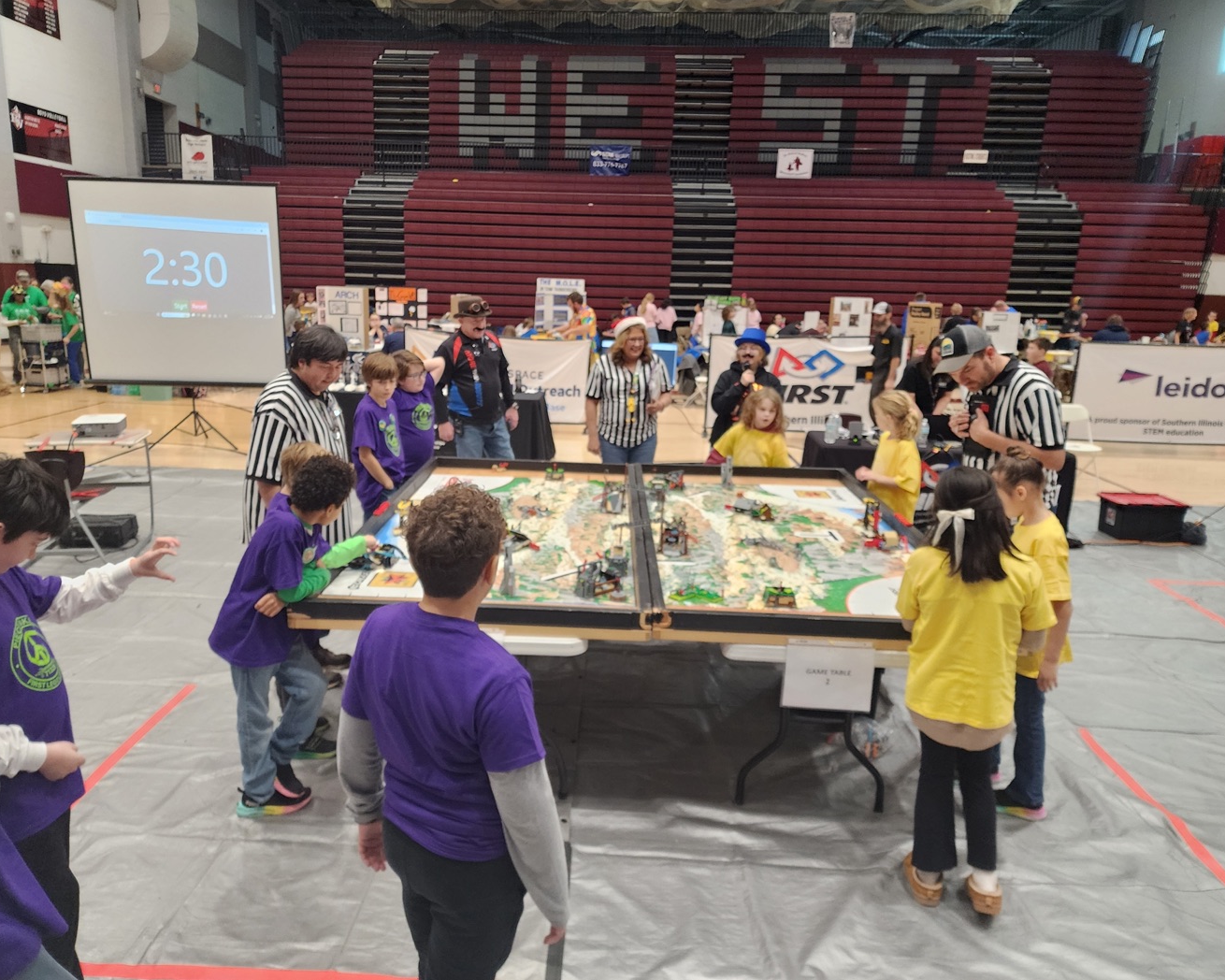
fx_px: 870
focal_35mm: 24
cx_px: 577
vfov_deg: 58.8
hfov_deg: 70.2
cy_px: 490
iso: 320
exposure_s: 1/120
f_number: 1.8
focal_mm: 6.4
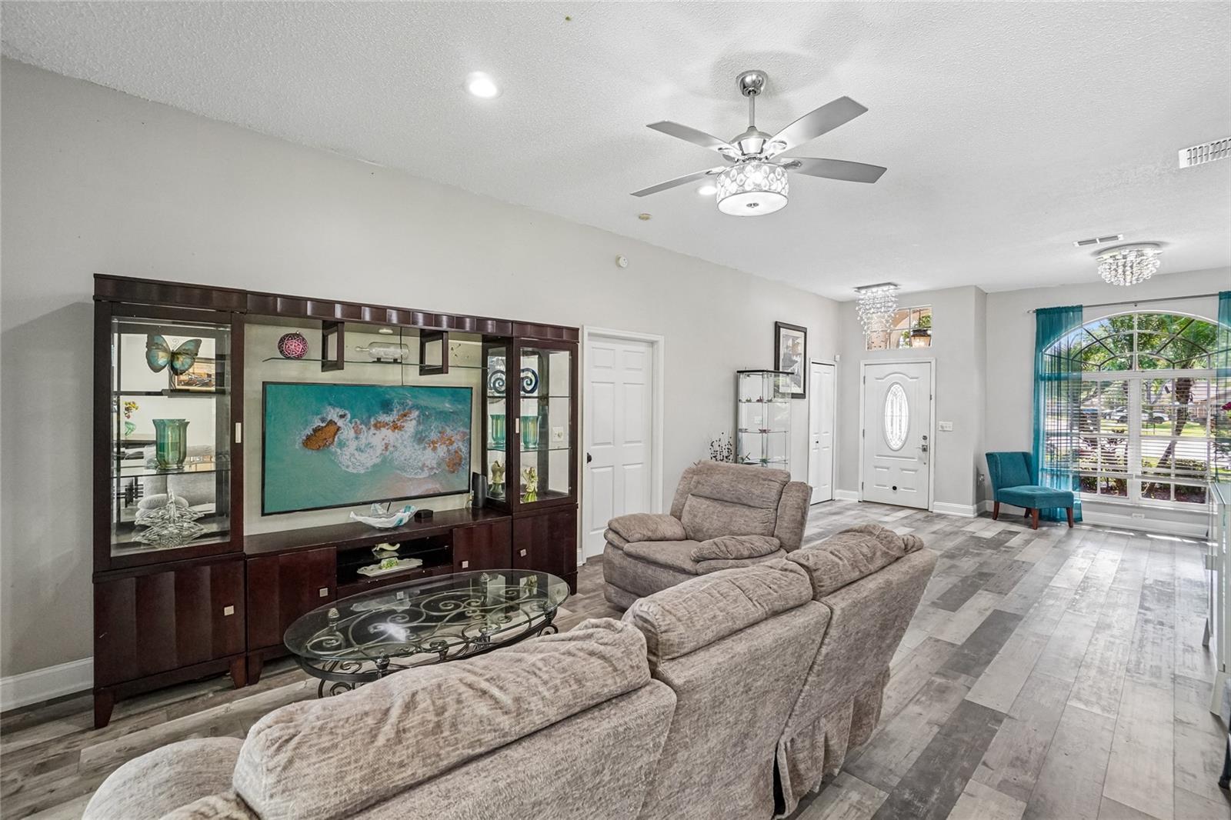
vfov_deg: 77.3
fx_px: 513
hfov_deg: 100.4
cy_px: 410
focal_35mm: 15
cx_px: 616
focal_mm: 10
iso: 1250
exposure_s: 1/30
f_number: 8
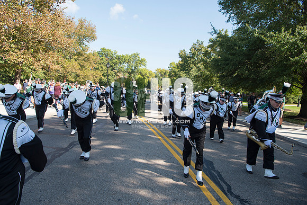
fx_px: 205
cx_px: 154
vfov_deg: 53.2
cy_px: 102
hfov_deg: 73.7
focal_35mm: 24
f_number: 5.6
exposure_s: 1/500
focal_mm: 24
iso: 200
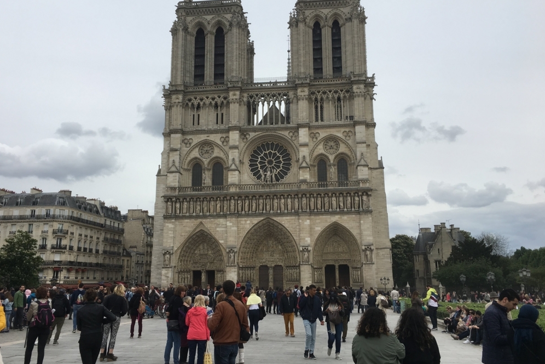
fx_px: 469
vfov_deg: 42.3
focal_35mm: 31
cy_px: 173
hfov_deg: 60.3
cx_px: 268
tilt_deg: +12.1
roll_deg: +0.4
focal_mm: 4.15
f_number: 2.2
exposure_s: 1/1538
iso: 25
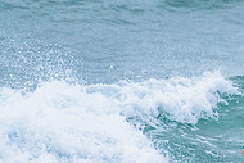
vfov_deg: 0.7
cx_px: 359
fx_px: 12650
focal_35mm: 1865
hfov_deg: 1.1
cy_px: 171
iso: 1800
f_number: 5.6
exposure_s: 1/2000
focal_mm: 500
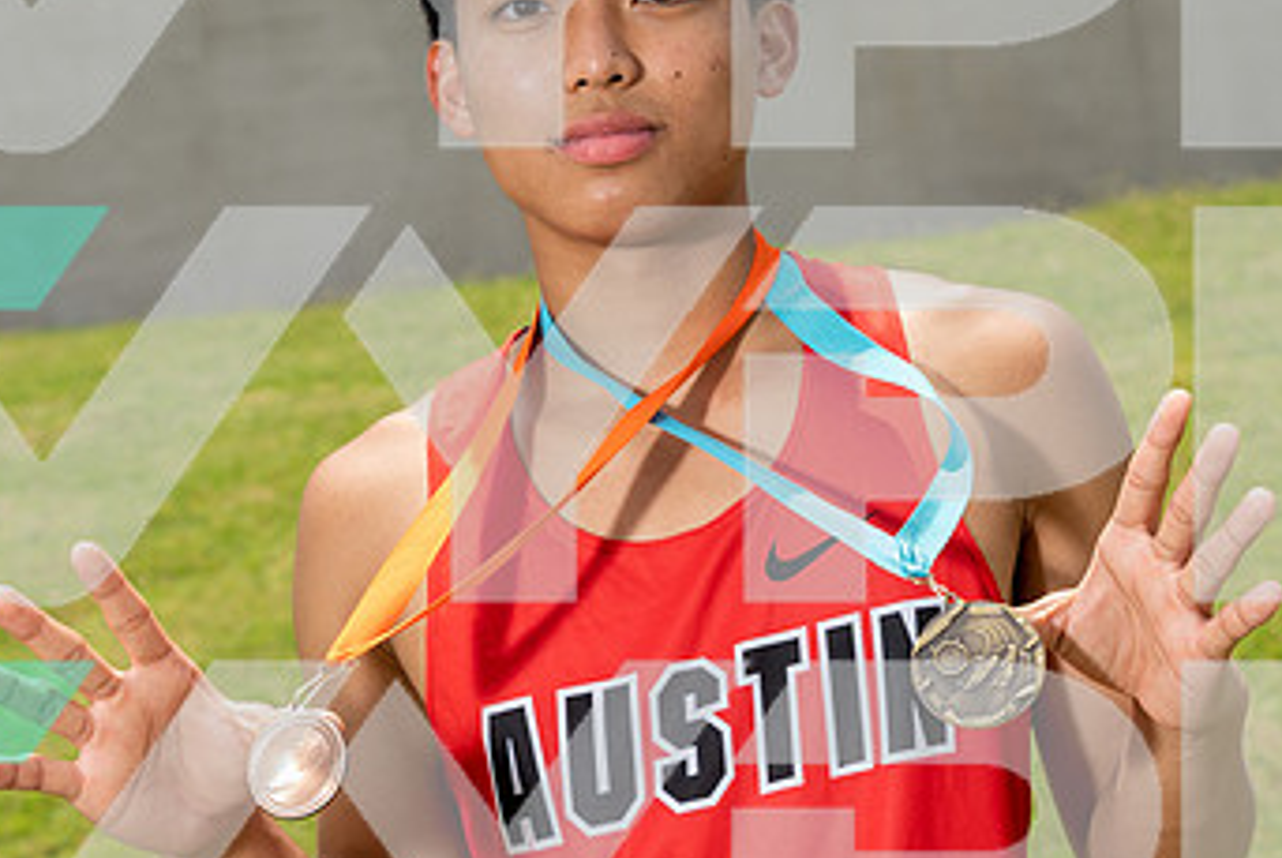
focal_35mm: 105
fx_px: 3744
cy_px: 407
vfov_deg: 13.1
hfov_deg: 19.4
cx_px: 671
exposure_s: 1/250
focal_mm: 62
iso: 100
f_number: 6.3
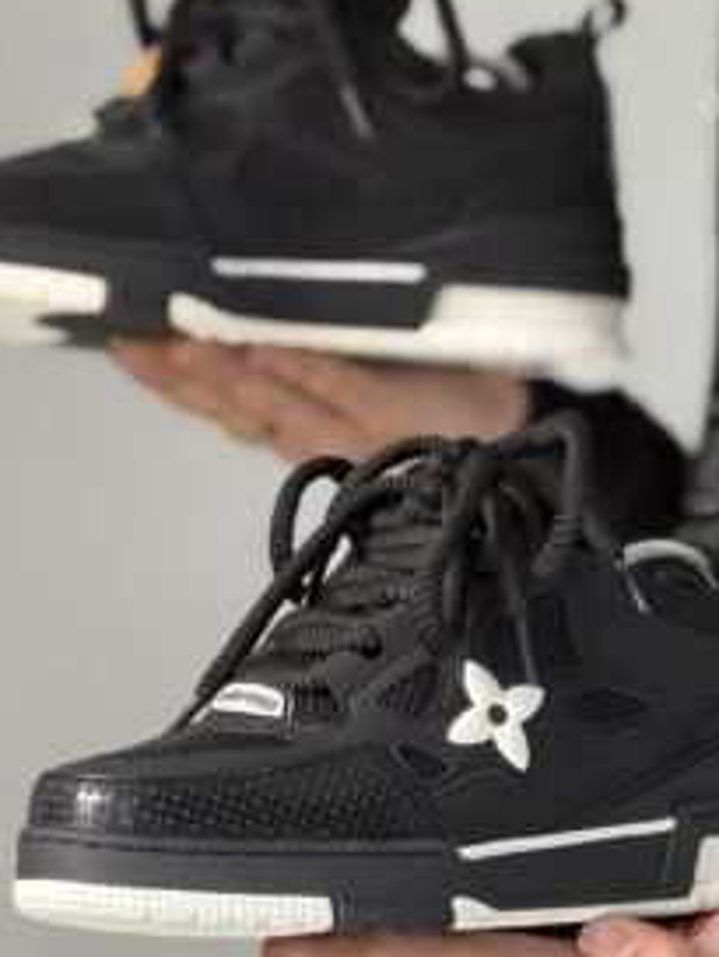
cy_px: 431
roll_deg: +0.9
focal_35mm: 190
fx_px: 5258
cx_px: 337
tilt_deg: -0.6
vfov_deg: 10.4
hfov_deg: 7.8
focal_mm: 15.66
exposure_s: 1/60
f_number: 2.8
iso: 640
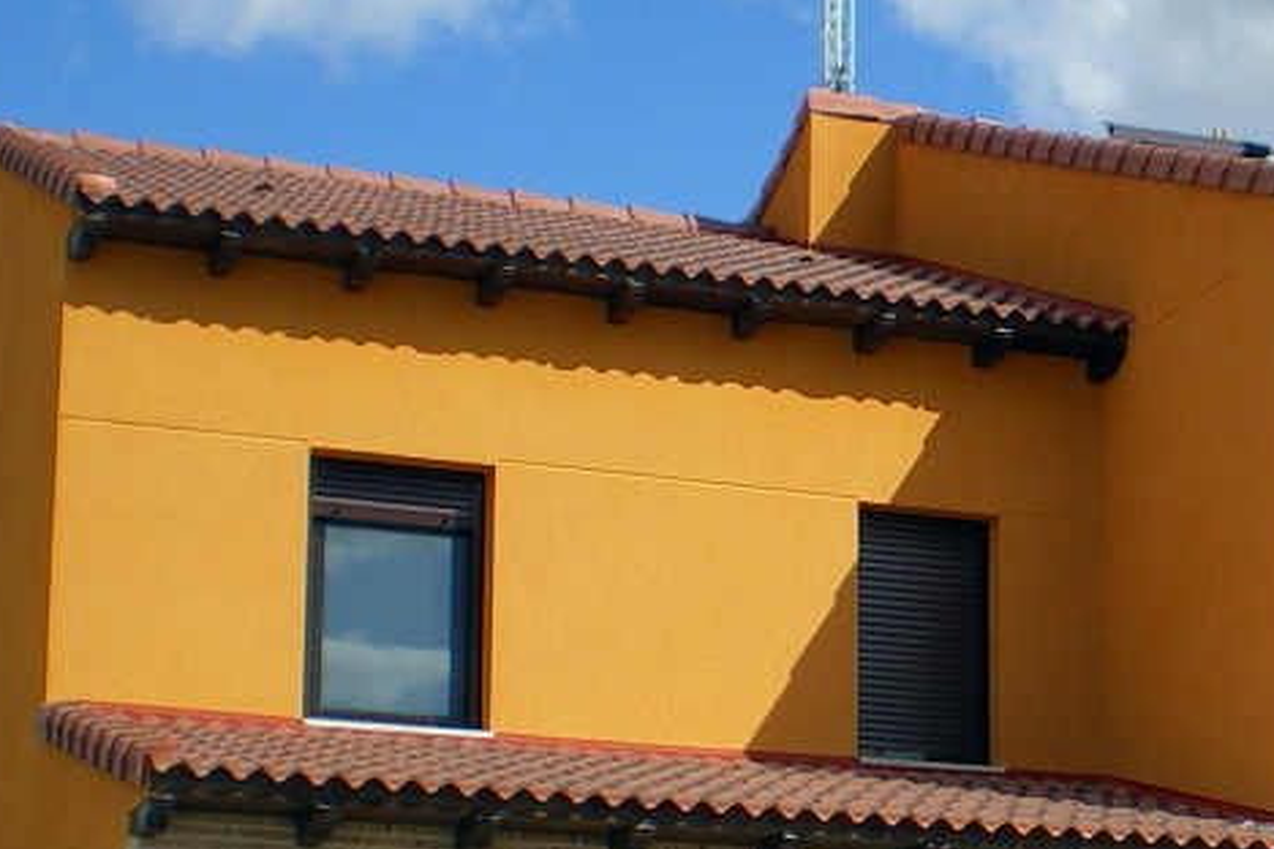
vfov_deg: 14.0
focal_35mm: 96
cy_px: 917
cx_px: 1200
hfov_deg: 20.7
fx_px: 3397
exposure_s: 1/500
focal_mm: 6.3
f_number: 4.6
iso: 50
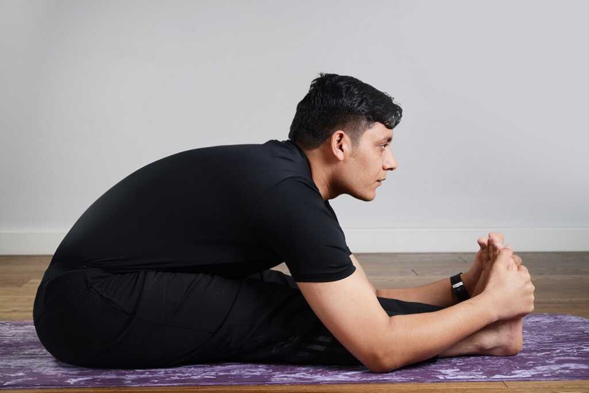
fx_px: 1015
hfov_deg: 32.4
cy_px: 196
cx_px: 294
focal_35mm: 62
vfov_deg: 21.9
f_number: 6.3
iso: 100
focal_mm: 62
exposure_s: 1/100
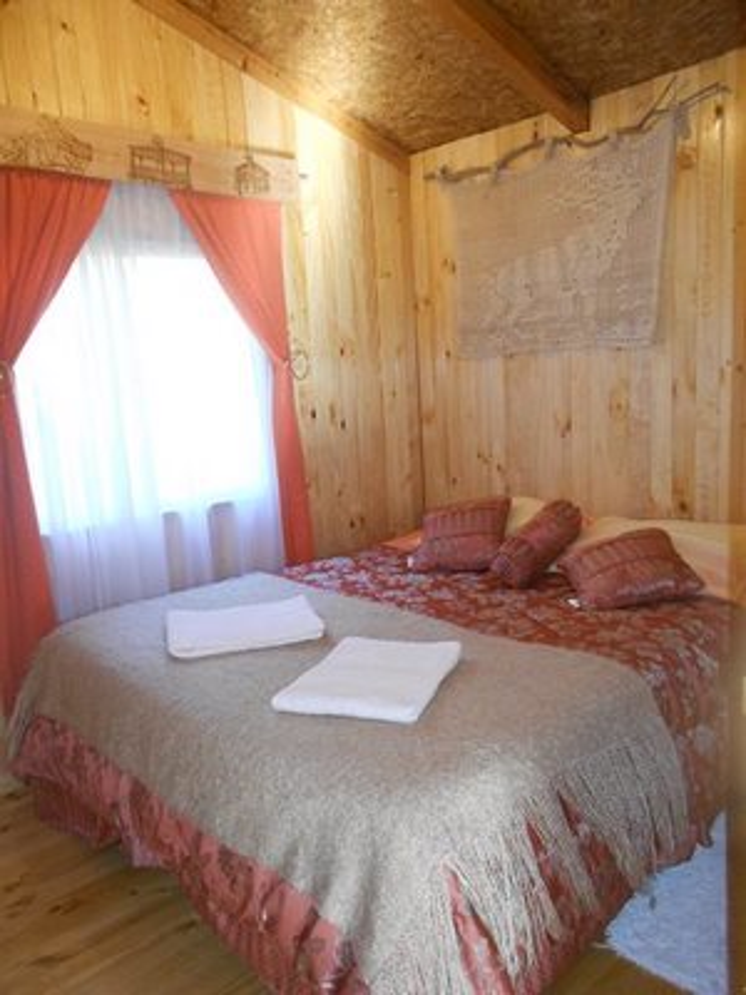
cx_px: 373
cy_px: 498
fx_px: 747
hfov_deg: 53.1
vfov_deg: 67.3
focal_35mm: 26
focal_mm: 4.6
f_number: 3.2
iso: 320
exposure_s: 1/30
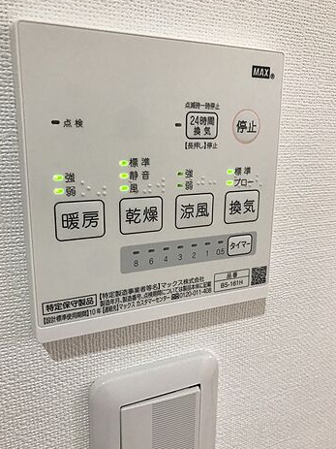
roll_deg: +1.1
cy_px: 228
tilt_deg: -13.8
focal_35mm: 29
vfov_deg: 61.7
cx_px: 169
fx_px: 375
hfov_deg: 48.2
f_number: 1.8
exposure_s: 1/25
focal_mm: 3.99
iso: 32
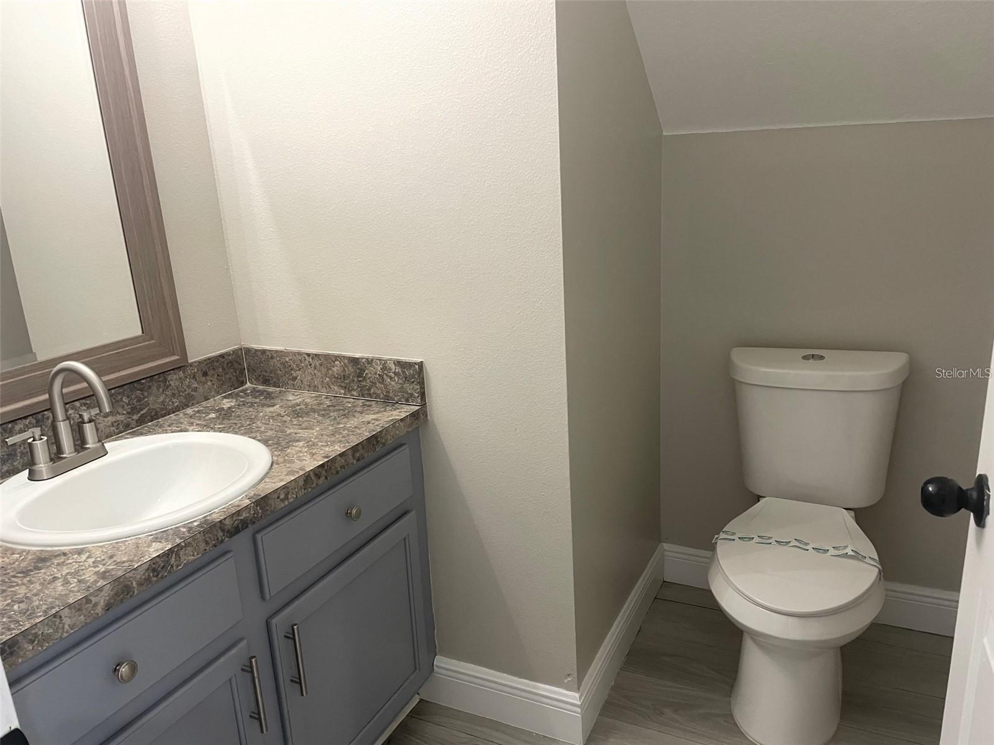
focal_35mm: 26
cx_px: 497
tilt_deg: -16.2
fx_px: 747
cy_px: 372
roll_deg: +3.9
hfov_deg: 67.3
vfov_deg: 53.1
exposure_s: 1/60
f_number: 1.6
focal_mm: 4.2
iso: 100
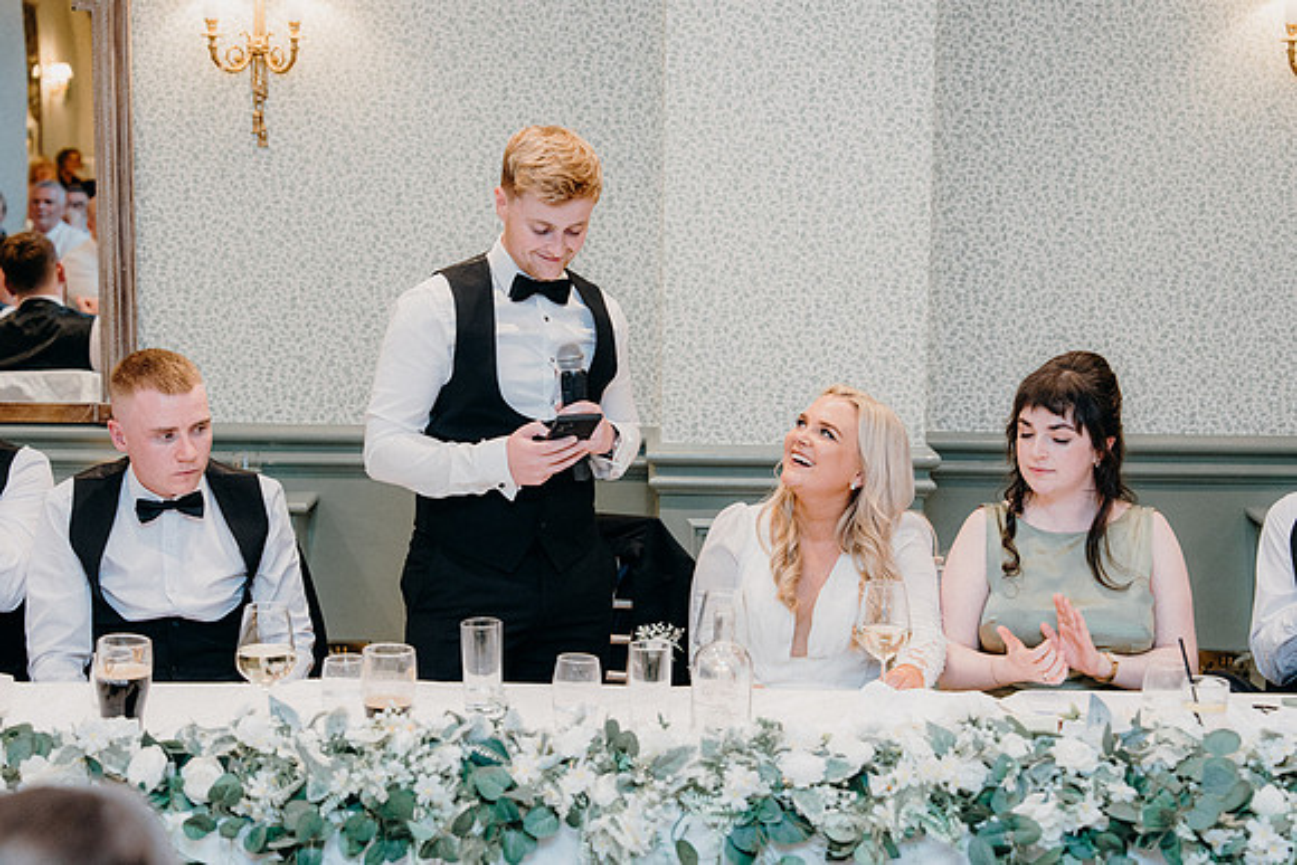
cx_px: 648
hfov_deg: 32.9
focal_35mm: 61
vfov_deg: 22.3
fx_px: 2198
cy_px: 432
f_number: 3.5
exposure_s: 1/160
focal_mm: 61
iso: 2500
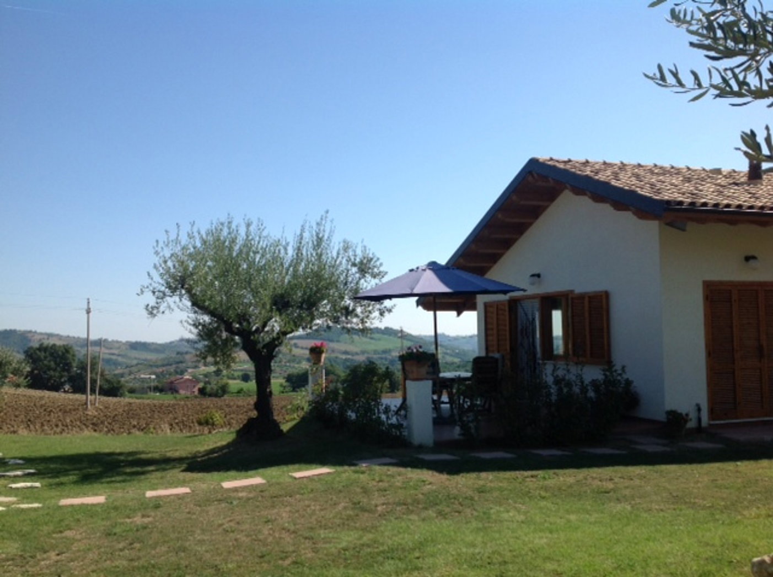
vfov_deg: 40.6
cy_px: 288
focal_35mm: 35
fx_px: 780
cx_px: 386
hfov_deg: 52.7
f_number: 2.4
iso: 50
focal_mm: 4.28
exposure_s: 1/1592
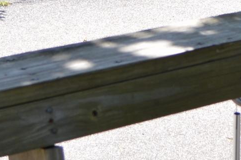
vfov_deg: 8.0
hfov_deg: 12.2
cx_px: 189
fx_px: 1123
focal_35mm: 168
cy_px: -78
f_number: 3.5
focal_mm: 18
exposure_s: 1/320
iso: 100
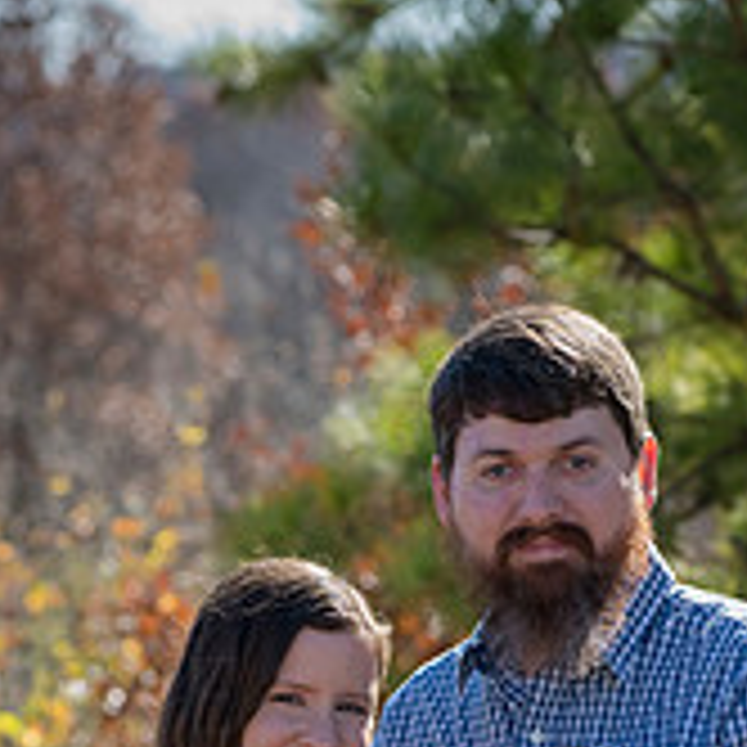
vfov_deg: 6.7
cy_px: 855
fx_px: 6299
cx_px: 482
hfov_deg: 6.8
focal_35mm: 258
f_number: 5.6
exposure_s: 1/640
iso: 400
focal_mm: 112
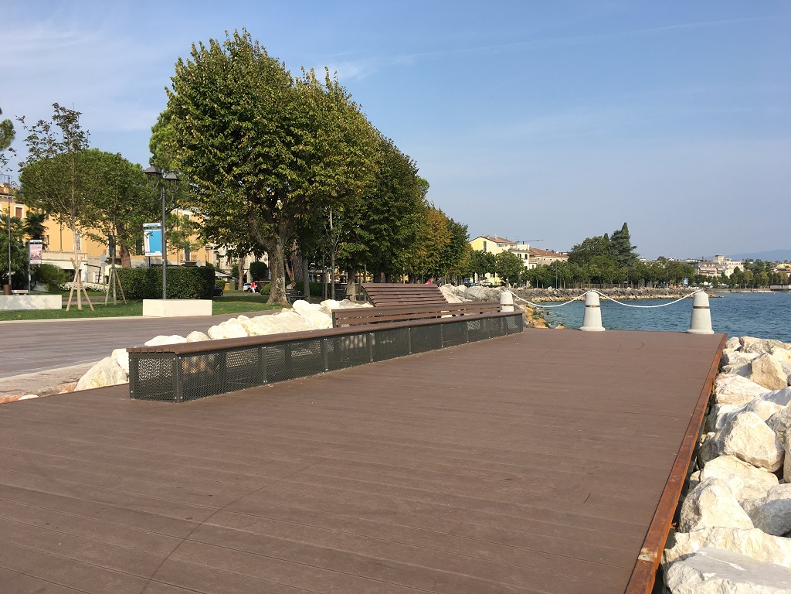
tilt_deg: -0.8
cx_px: 396
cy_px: 297
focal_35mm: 29
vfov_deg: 48.2
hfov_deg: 61.7
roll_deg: +0.1
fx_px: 663
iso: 25
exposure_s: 1/1083
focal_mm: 4.15
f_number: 2.2
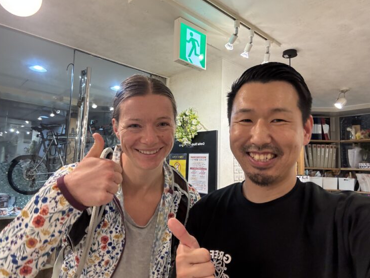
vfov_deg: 56.8
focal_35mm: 24
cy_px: 134
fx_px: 257
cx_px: 179
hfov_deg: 71.6
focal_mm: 2.69
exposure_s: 1/60
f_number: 1.9
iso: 320
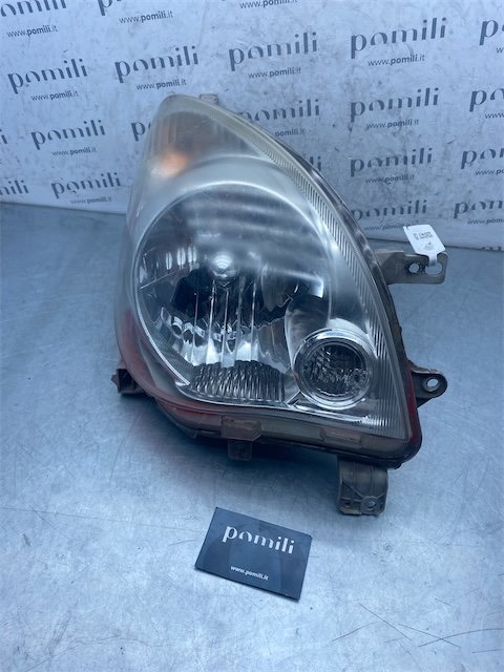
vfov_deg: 67.3
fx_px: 505
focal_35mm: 26
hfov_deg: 53.1
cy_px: 336
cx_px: 252
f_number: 1.8
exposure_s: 1/1072
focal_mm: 4.25
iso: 32
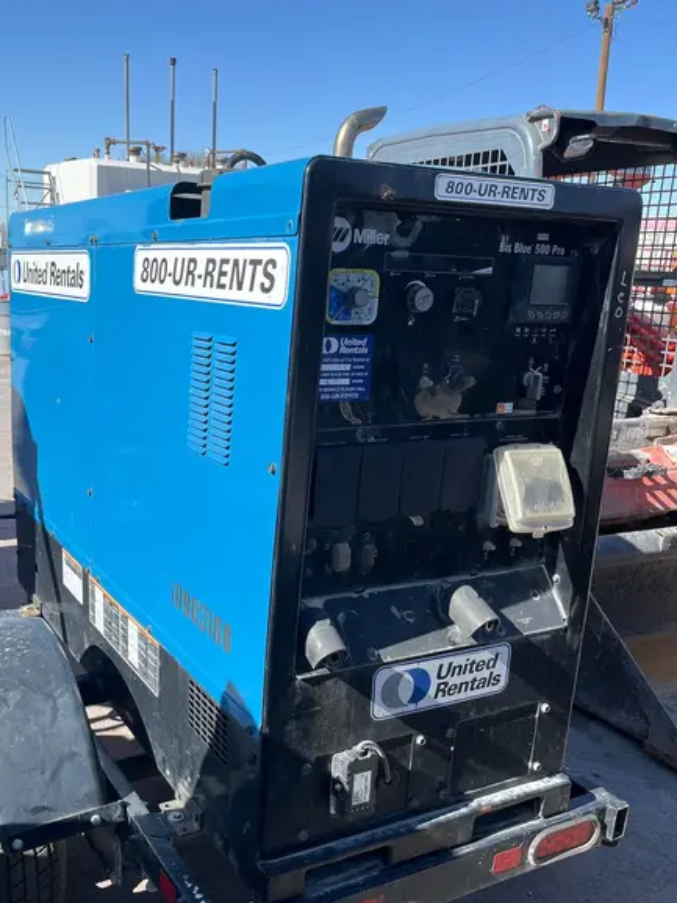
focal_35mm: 33
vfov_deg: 55.0
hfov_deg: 42.6
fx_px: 861
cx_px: 256
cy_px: 541
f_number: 1.6
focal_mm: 5.1
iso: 50
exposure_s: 1/2137
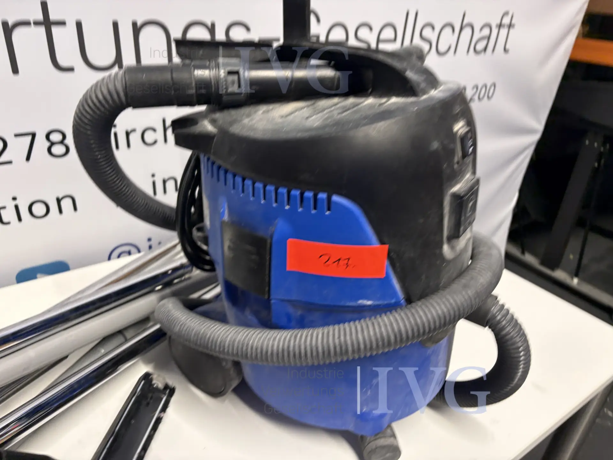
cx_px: 306
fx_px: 460
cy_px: 230
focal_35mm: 26
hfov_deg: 67.3
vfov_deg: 53.1
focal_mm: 5.96
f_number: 1.6
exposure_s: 1/50
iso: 125
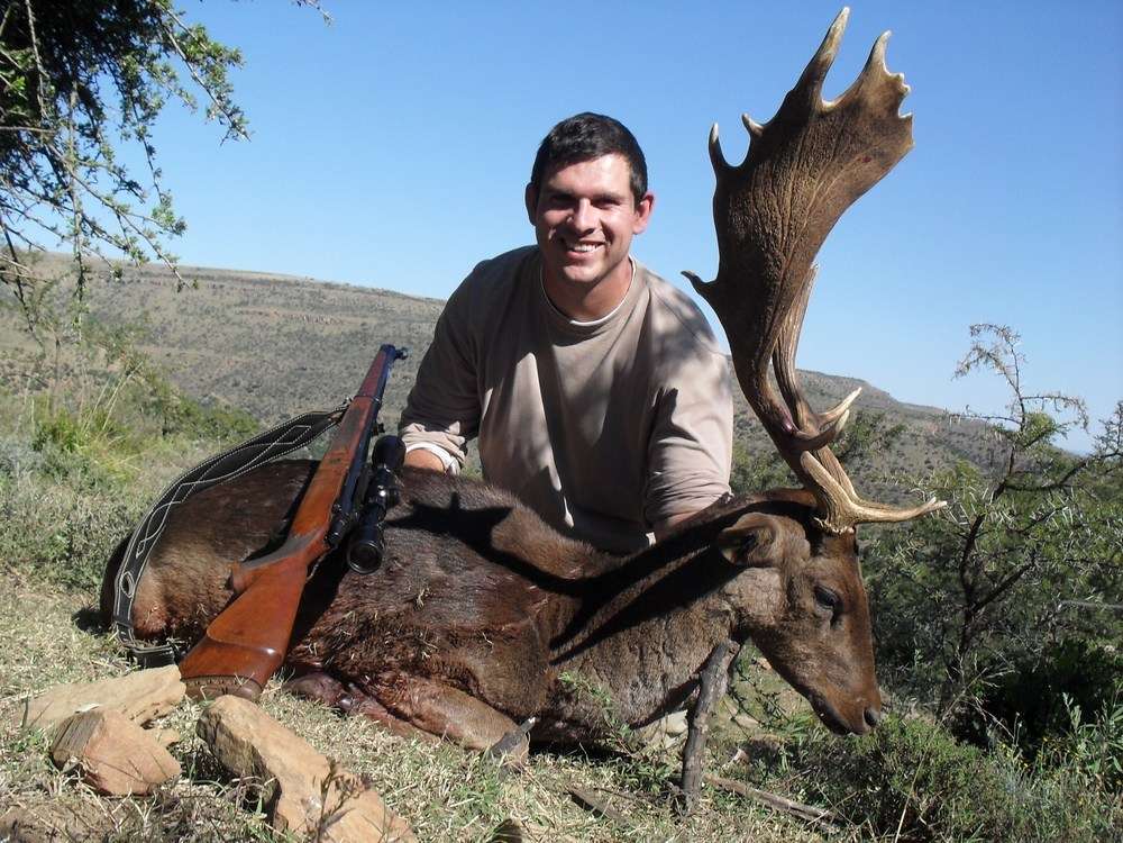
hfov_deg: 49.0
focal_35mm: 38
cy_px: 422
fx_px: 1233
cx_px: 562
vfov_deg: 37.7
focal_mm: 6.3
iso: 80
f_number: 8.3
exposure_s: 1/125
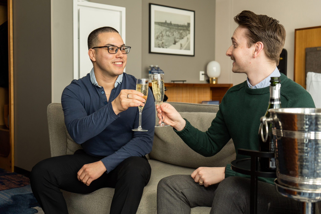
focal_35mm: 45
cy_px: 107
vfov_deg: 29.9
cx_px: 160
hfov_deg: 43.6
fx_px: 401
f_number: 4.5
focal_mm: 45
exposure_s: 1/160
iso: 500
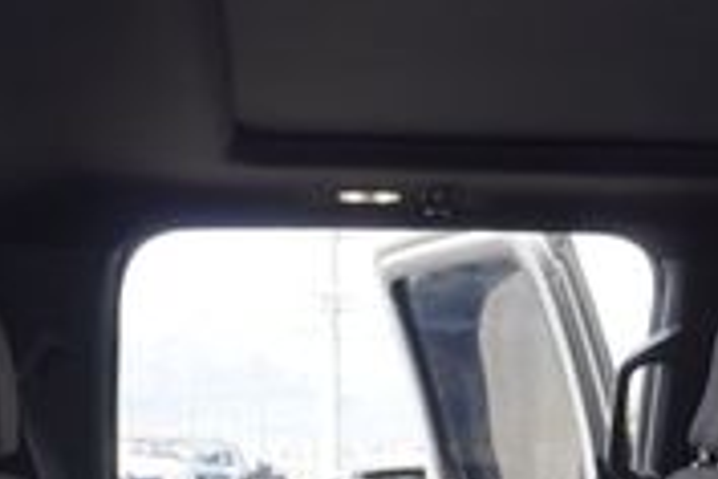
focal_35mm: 87
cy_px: 852
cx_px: 373
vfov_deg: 14.0
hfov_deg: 23.4
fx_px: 1735
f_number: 5
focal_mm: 16
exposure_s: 1/100
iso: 100
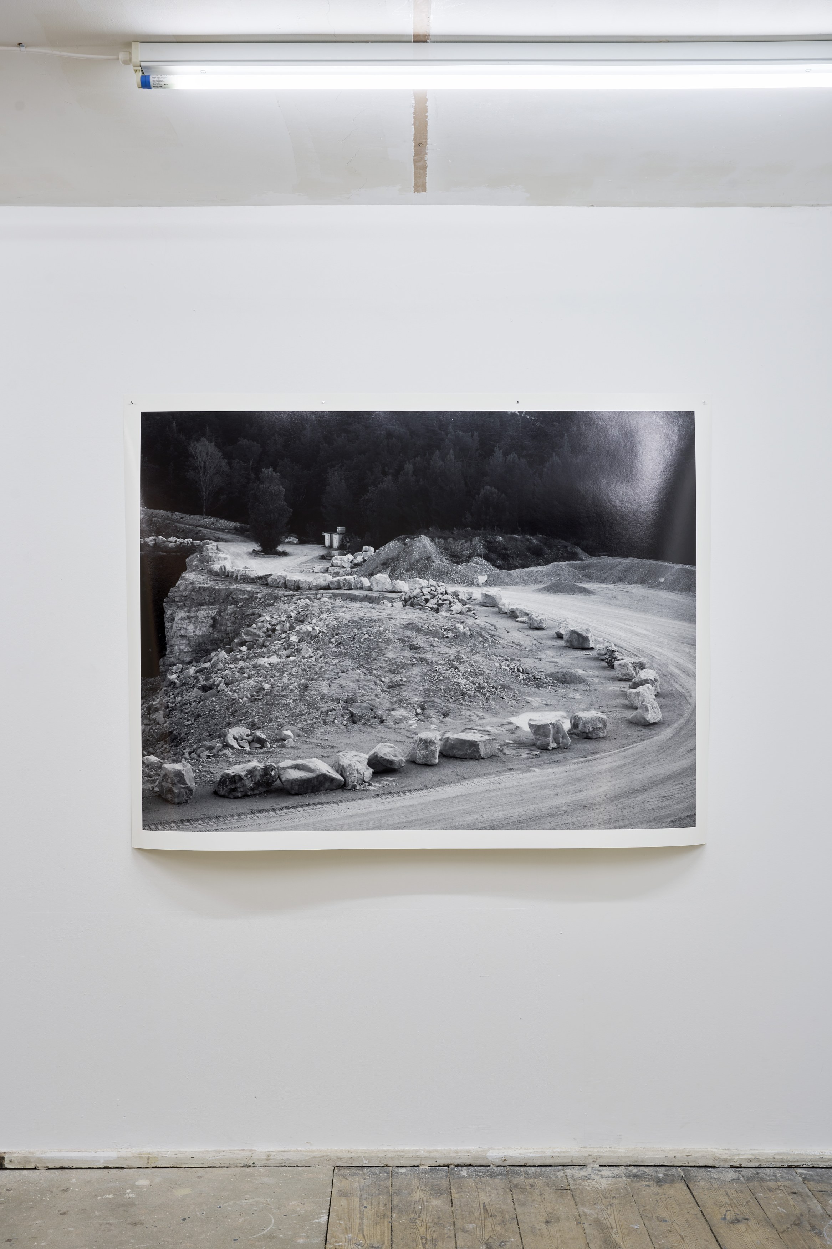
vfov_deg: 51.9
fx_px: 1283
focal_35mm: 37
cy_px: 624
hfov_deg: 35.9
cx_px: 416
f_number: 11
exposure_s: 1/13
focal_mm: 37
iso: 125
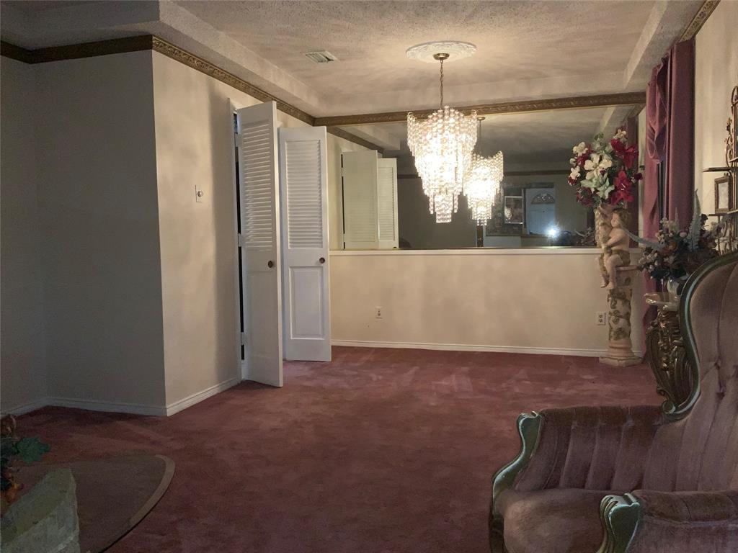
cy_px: 276
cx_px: 369
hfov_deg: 61.7
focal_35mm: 29
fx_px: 618
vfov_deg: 48.2
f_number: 1.8
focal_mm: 3
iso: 50
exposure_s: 1/60
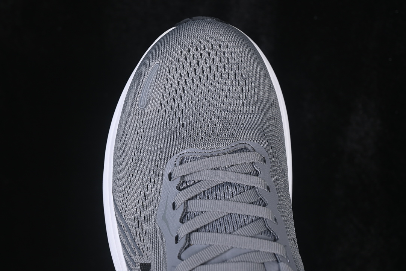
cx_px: 203
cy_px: 136
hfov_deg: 27.0
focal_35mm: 75
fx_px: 846
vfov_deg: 18.2
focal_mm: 50
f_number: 7.1
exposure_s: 1/80
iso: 160
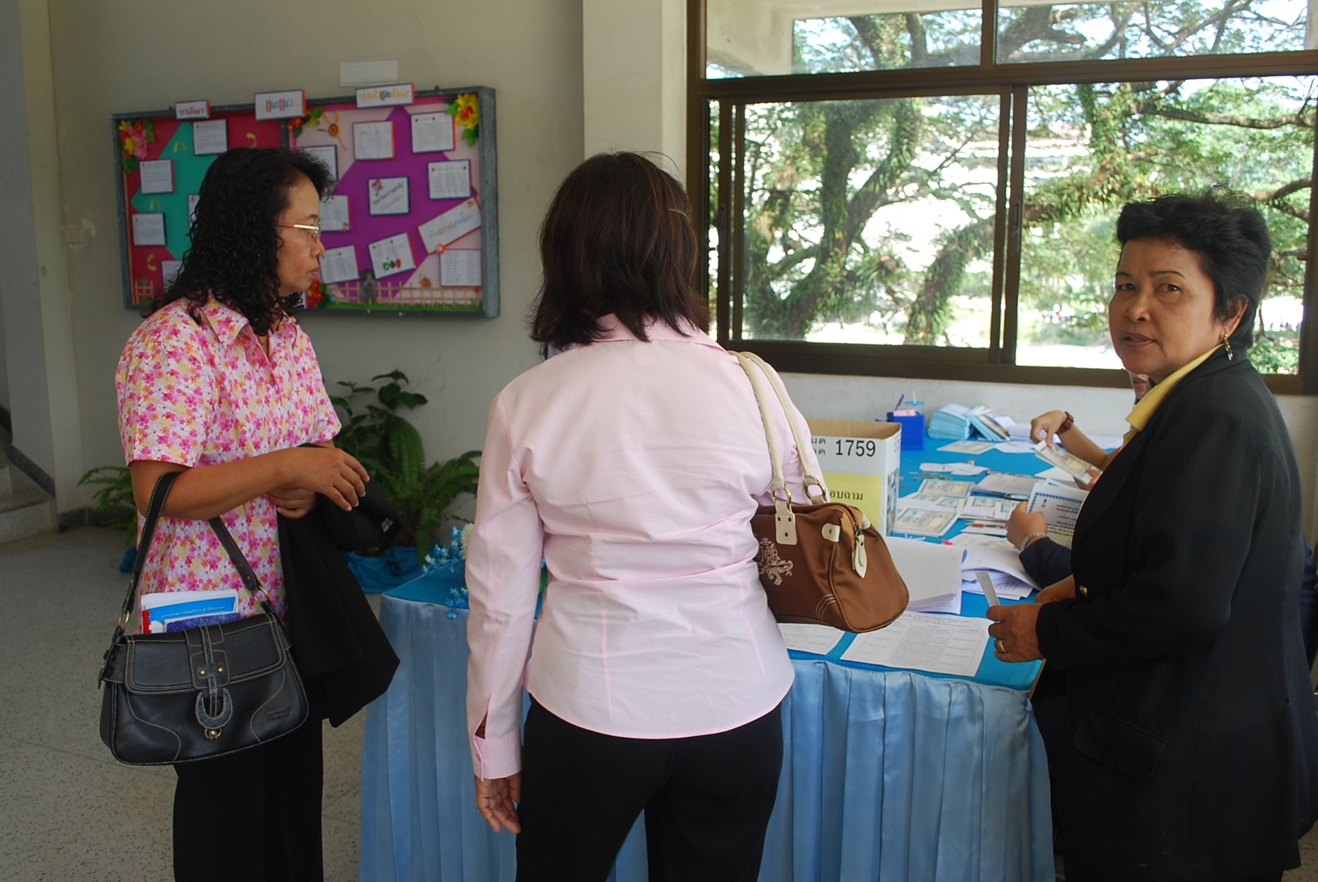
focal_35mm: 33
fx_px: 1210
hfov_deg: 57.2
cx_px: 659
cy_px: 441
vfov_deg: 40.1
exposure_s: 1/80
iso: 200
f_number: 6.3
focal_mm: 22
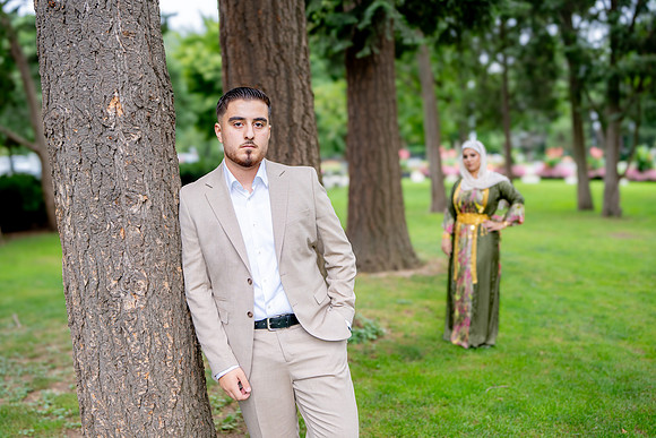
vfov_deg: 37.9
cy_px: 219
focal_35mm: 35
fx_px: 638
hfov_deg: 54.4
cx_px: 328
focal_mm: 35
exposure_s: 1/800
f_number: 2
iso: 200
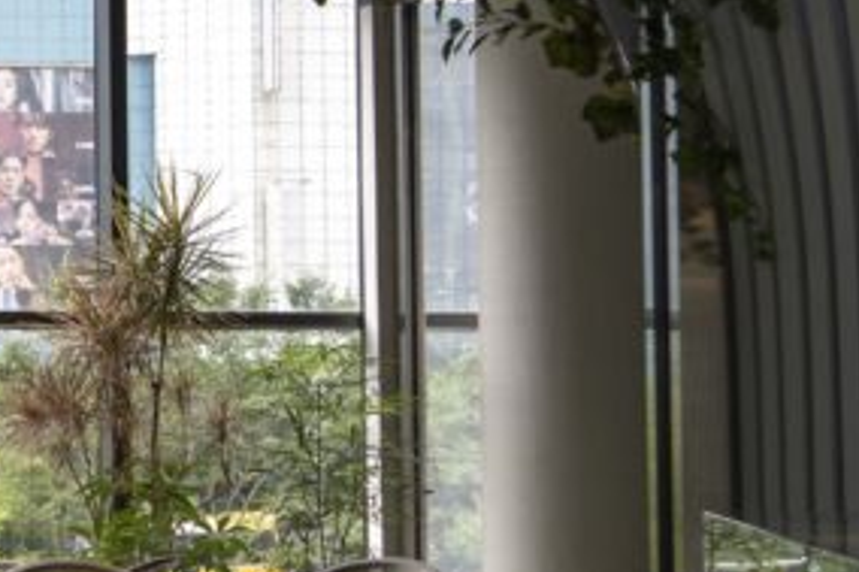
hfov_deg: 15.0
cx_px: -674
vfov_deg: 11.5
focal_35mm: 119
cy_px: 295
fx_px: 2838
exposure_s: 1/160
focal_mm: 33
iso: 250
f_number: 4.5
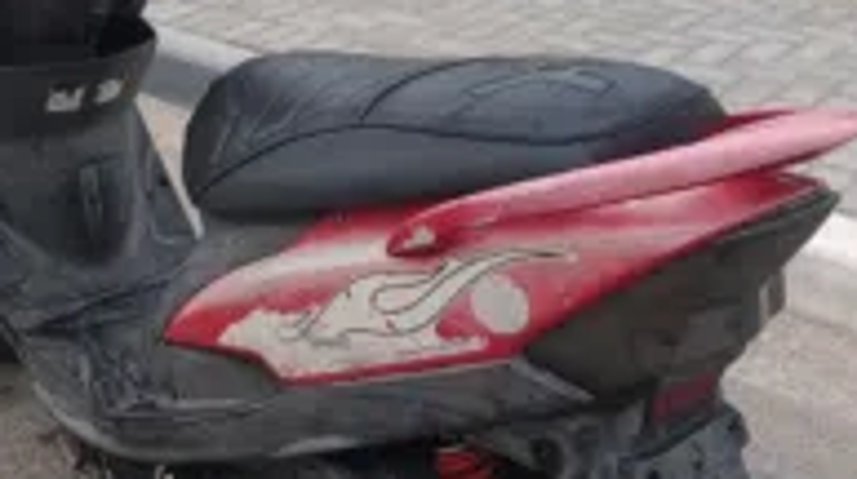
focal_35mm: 52
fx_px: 1180
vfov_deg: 22.6
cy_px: 80
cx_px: 289
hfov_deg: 39.5
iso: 335
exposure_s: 1/50
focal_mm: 5.89
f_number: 1.8
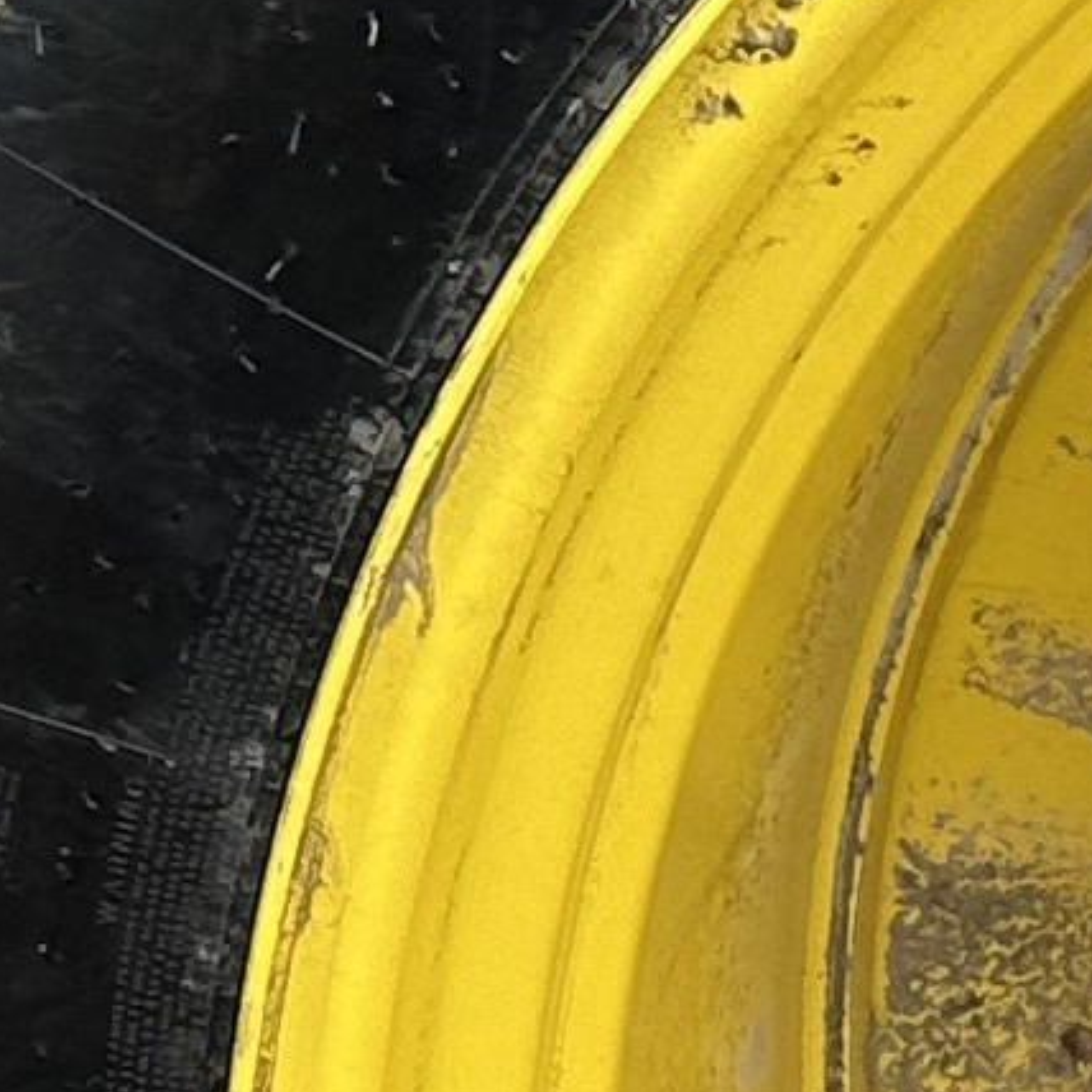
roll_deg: +0.7
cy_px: 1373
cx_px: 2352
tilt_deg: -10.6
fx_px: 7138
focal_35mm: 200
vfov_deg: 8.6
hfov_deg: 8.2
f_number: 1.78
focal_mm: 6.86
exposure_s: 1/121
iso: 80
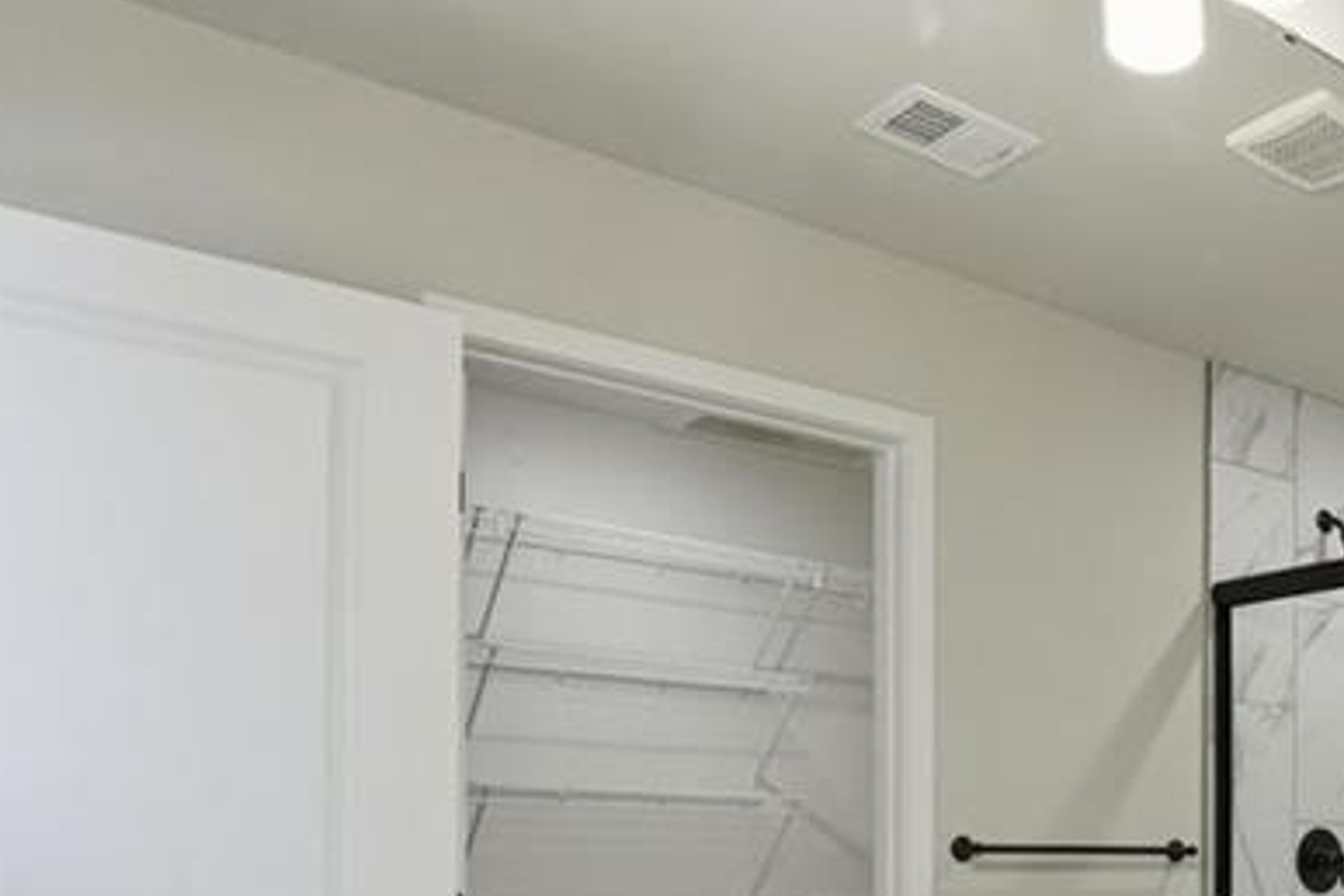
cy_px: 877
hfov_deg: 42.6
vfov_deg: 33.2
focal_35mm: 37
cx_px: 1420
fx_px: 1381
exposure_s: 1/320
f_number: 8
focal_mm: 14
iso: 1000
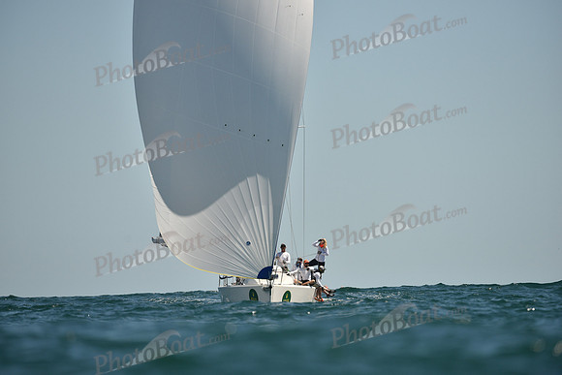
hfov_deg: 5.2
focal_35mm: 400
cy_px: 188
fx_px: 6246
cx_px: 281
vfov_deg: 3.4
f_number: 5
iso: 250
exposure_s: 1/2500
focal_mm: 400
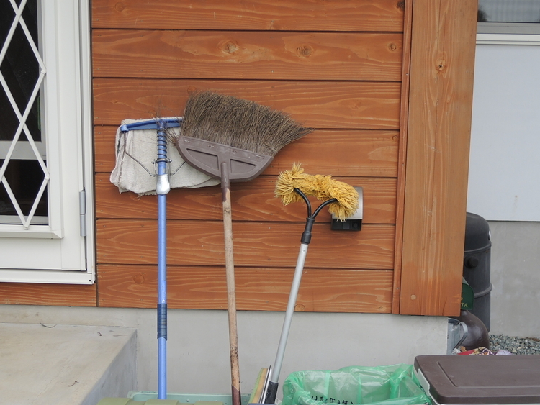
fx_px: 749
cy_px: 235
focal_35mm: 48
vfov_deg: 30.2
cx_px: 278
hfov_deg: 39.6
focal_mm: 6.5
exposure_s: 1/200
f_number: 2
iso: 80
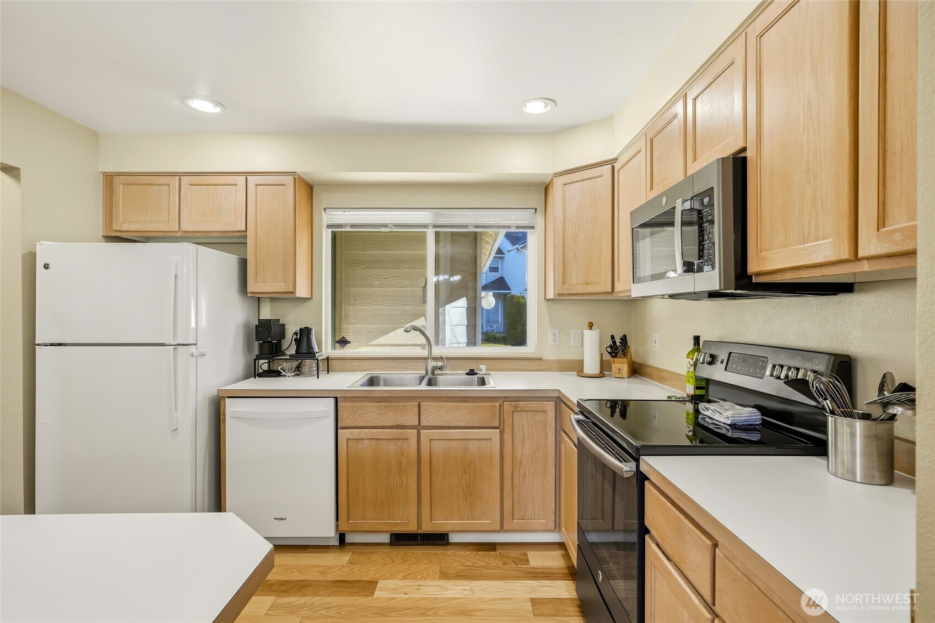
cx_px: 468
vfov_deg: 67.3
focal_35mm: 18
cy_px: 312
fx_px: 467
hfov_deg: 90.0
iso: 400
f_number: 9
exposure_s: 1/250
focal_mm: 18
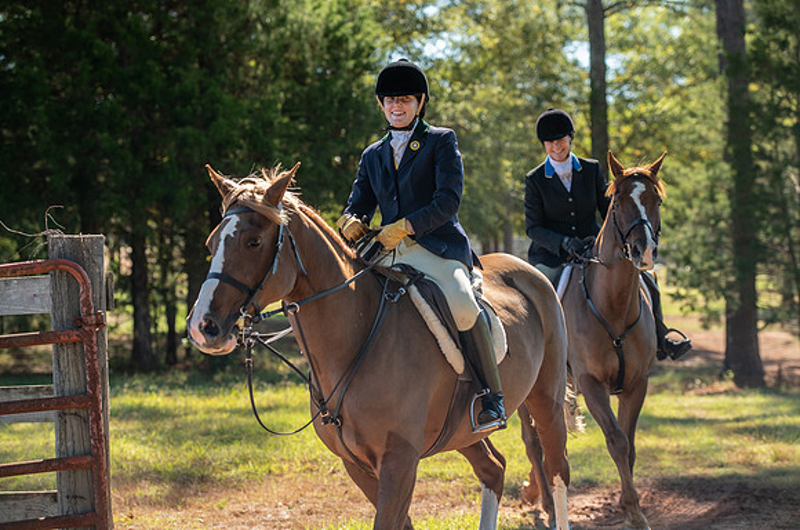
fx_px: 2000
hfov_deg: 22.6
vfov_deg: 15.1
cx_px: 400
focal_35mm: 90
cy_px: 267
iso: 280
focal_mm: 90
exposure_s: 1/320
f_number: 4
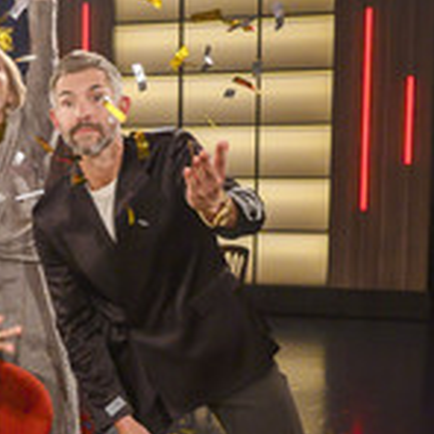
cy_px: 256
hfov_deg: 20.9
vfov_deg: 23.0
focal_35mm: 75
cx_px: -131
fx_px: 1064
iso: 3200
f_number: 5
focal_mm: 24
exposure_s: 1/200
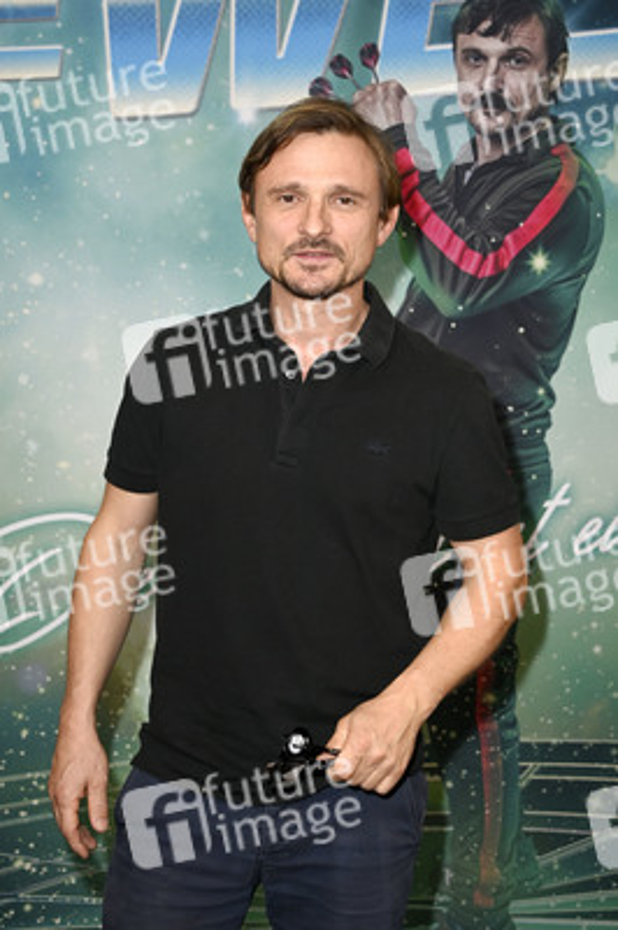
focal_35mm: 58
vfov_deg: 34.5
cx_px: 309
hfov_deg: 23.3
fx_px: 1496
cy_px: 465
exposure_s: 1/250
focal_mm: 58
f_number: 5.6
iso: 500
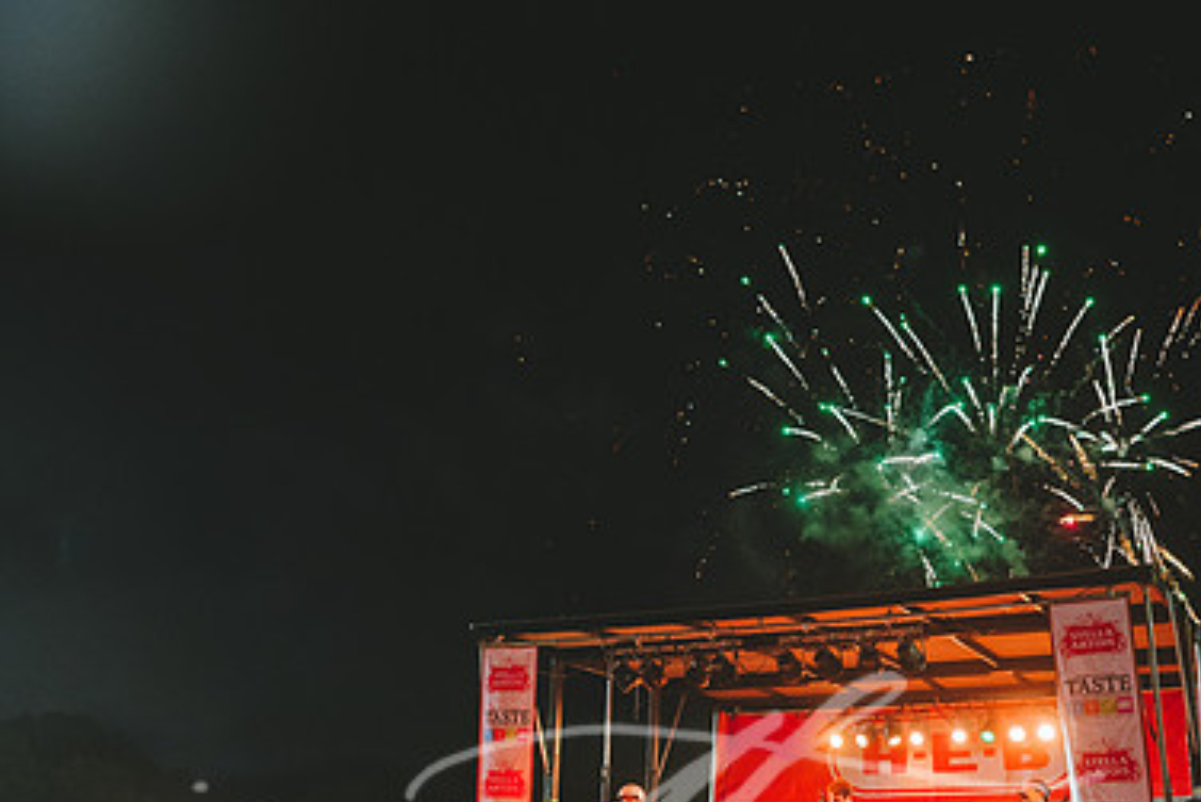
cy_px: 490
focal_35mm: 37
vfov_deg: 35.8
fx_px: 1235
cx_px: 722
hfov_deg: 51.5
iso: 640
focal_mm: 24
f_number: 2.8
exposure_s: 1/60
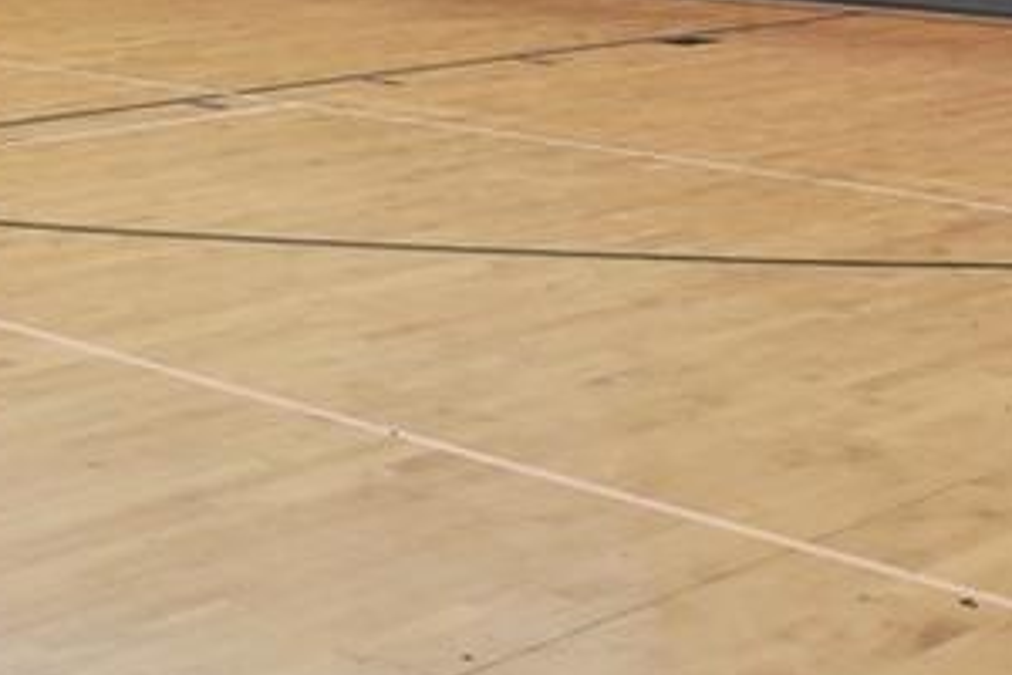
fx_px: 2249
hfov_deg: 23.5
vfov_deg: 16.0
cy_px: -263
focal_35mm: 80
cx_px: -155
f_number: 8
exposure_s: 1/2
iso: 100
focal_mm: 10
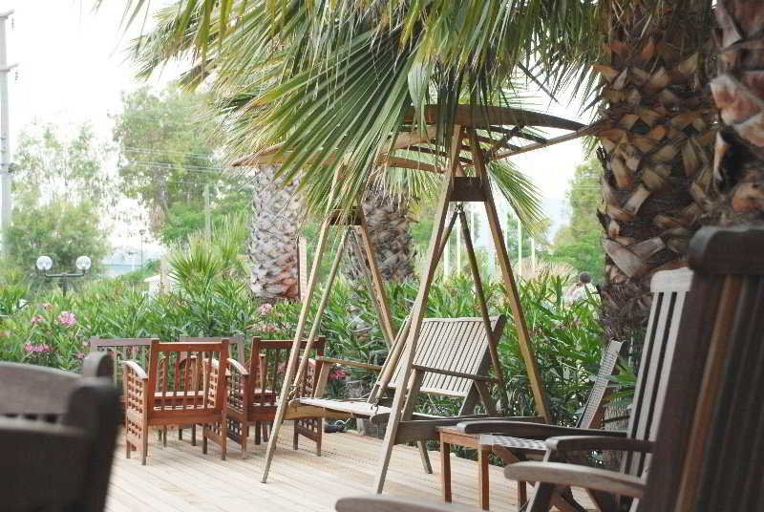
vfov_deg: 20.7
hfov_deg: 30.5
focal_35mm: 66
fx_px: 1403
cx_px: 382
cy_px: 256
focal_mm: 44
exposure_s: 1/250
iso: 400
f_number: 5
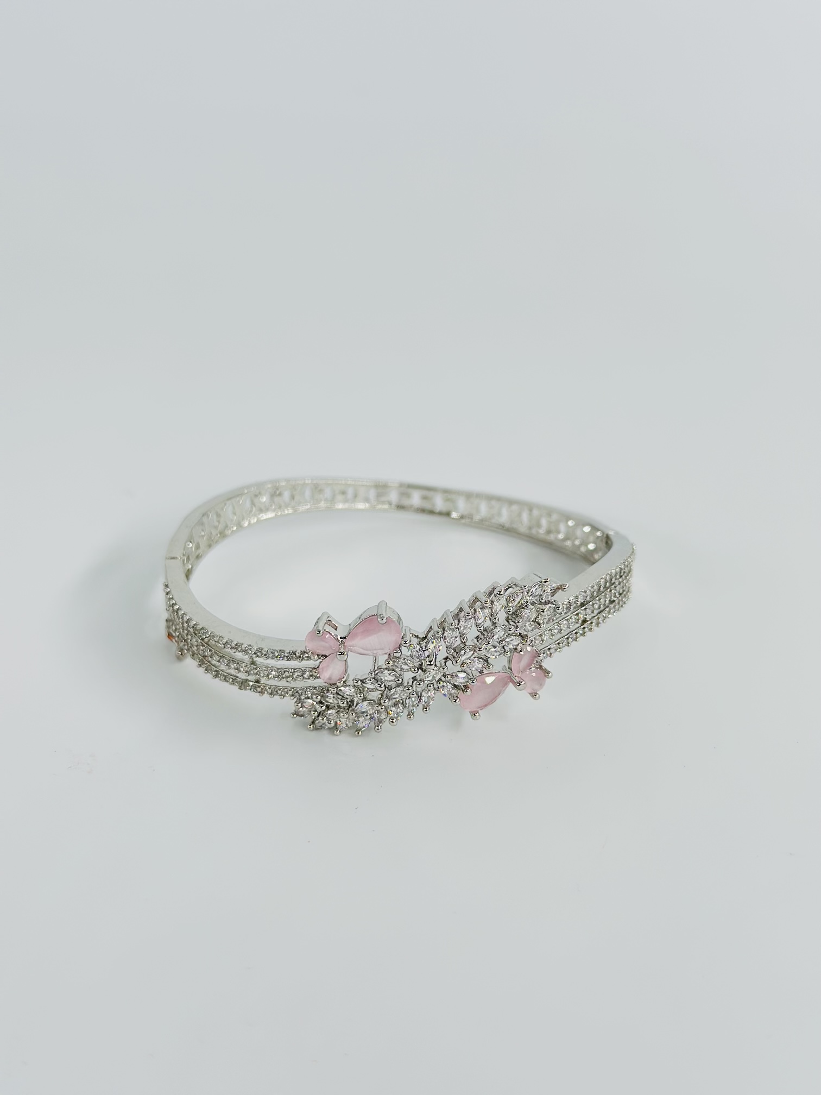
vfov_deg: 39.7
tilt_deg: -29.1
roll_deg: -1.0
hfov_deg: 30.3
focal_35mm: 48
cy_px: 548
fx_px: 1518
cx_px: 410
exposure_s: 1/1475
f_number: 1.78
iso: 80
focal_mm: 6.86
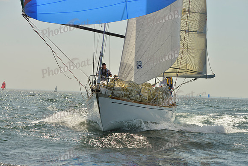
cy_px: 83
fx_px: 593
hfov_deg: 23.6
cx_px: 124
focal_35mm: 86
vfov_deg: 15.9
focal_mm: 86
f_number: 8
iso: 200
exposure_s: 1/1250
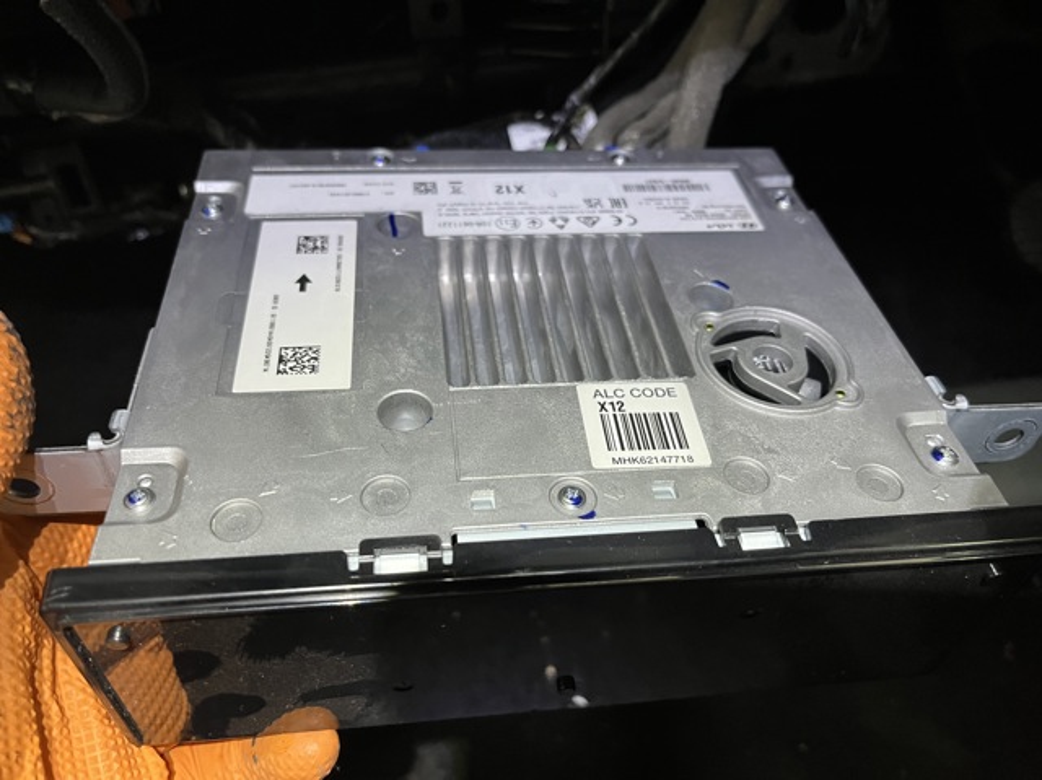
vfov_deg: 53.0
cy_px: 390
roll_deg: +4.9
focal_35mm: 26
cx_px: 521
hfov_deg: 67.3
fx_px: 782
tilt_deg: -36.7
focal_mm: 5.1
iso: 400
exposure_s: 1/59
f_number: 1.6
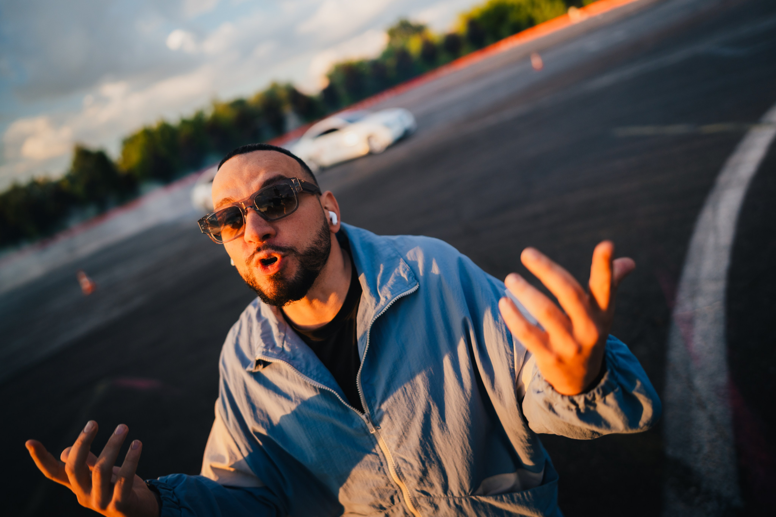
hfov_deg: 73.7
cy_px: 258
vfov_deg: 53.1
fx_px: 517
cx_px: 388
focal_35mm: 24
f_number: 1.4
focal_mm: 24
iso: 100
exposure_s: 1/640
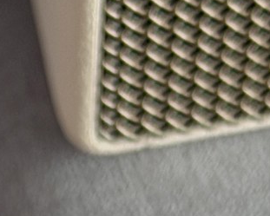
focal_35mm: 301
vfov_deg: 4.7
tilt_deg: -75.7
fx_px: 2406
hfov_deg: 6.3
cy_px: 843
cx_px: -220
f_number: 1.78
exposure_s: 1/83
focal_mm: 6.76
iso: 100
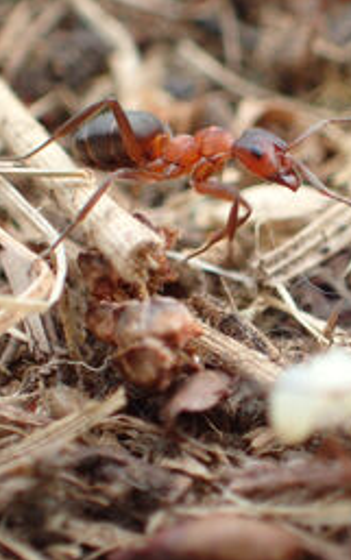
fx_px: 2185
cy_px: 281
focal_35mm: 143
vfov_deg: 14.6
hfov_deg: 9.1
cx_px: 356
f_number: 4.9
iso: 400
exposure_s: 1/400
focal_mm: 18
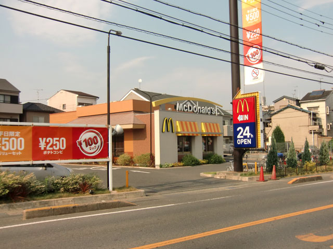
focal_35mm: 34
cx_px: 166
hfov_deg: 54.0
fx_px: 327
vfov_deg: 41.8
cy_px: 124
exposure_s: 1/800
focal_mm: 6.1
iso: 64
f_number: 3.6
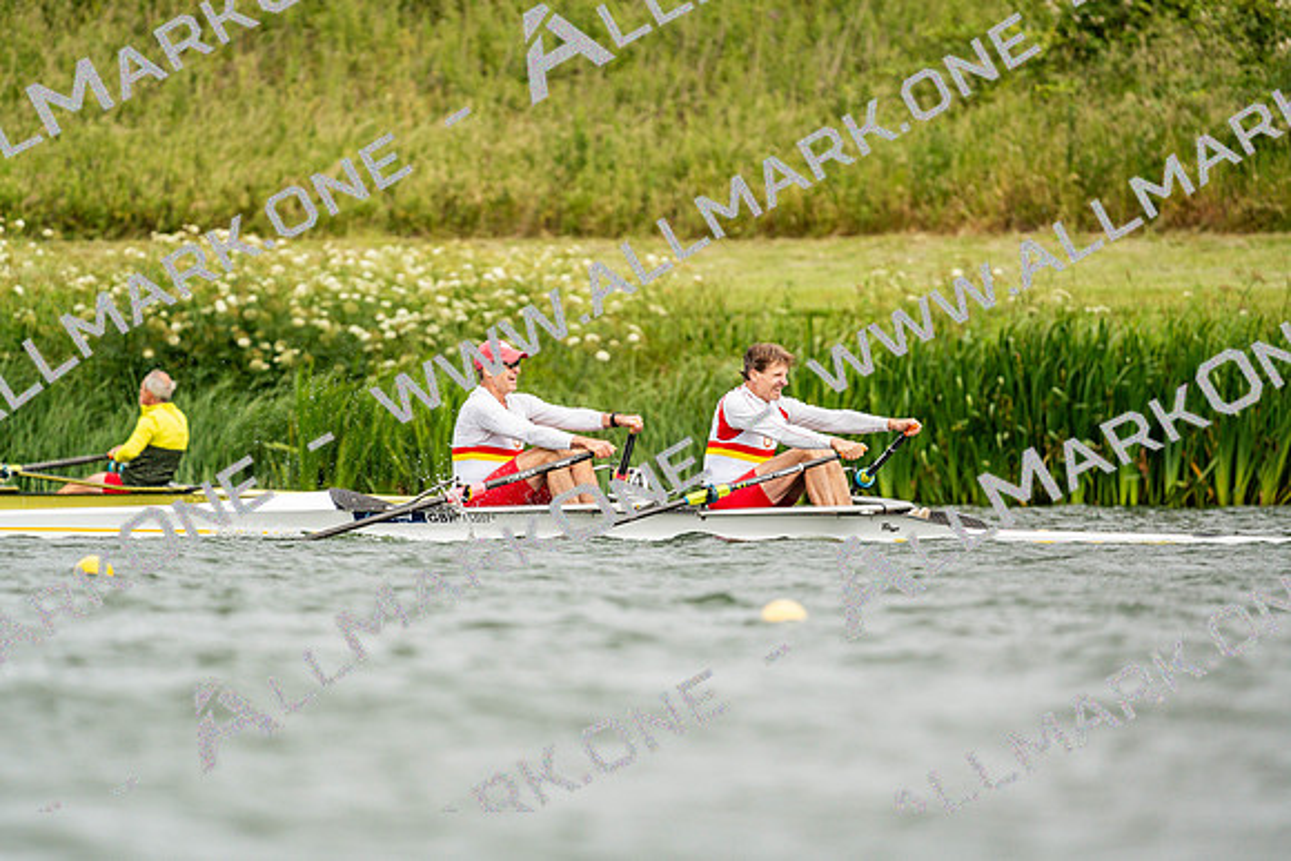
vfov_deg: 2.3
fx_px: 21521
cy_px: 430
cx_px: 646
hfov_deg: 3.4
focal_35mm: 600
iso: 640
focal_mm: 600
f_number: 6.3
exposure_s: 1/2000
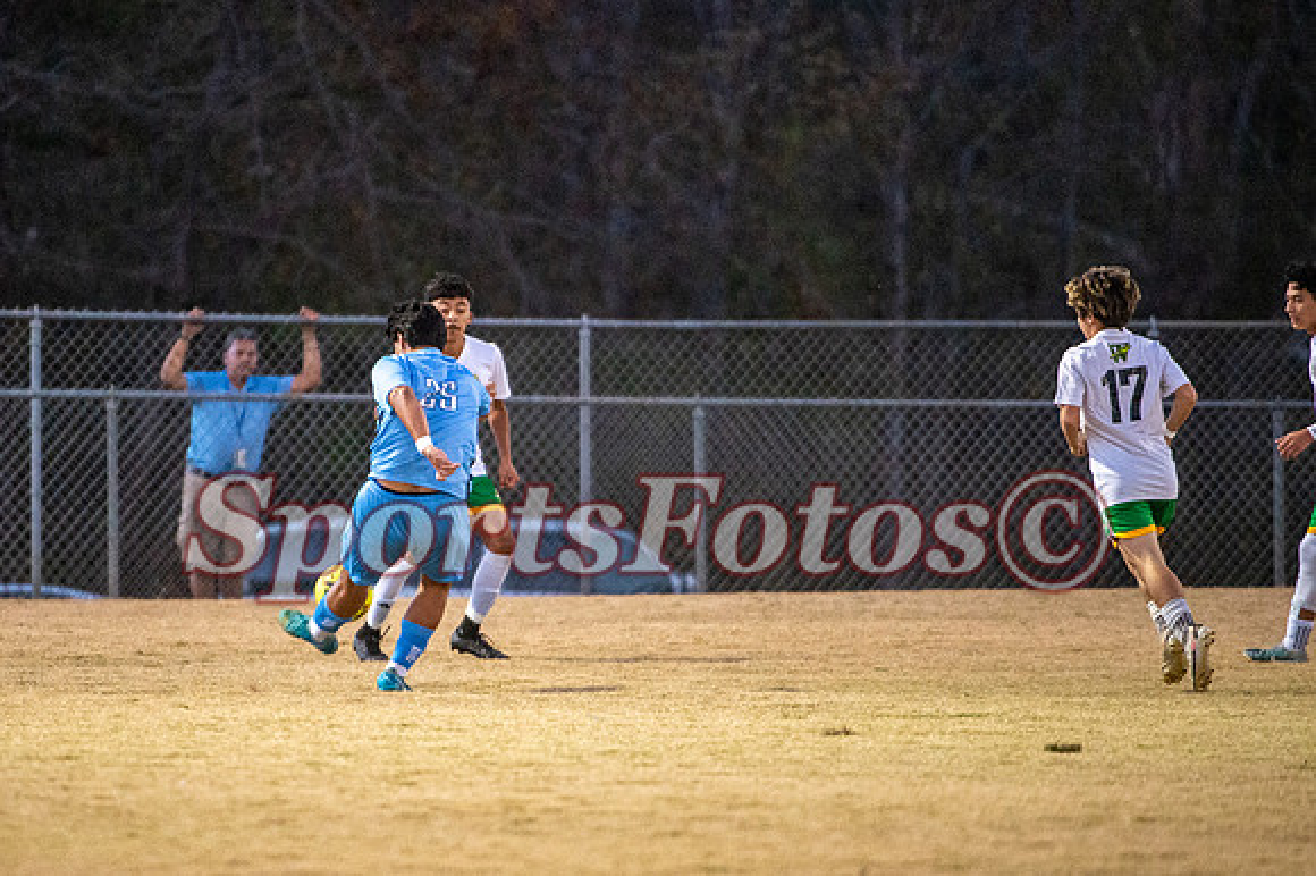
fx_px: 19523
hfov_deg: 3.9
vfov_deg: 2.6
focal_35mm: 534
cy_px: 498
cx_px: 484
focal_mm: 400
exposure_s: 1/1000
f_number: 4
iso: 5000
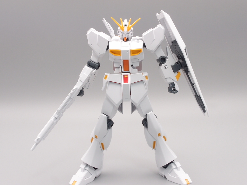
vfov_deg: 29.1
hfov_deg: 38.2
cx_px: 124
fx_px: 357
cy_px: 92
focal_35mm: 50
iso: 100
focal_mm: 10.83
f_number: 8
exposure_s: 1/5
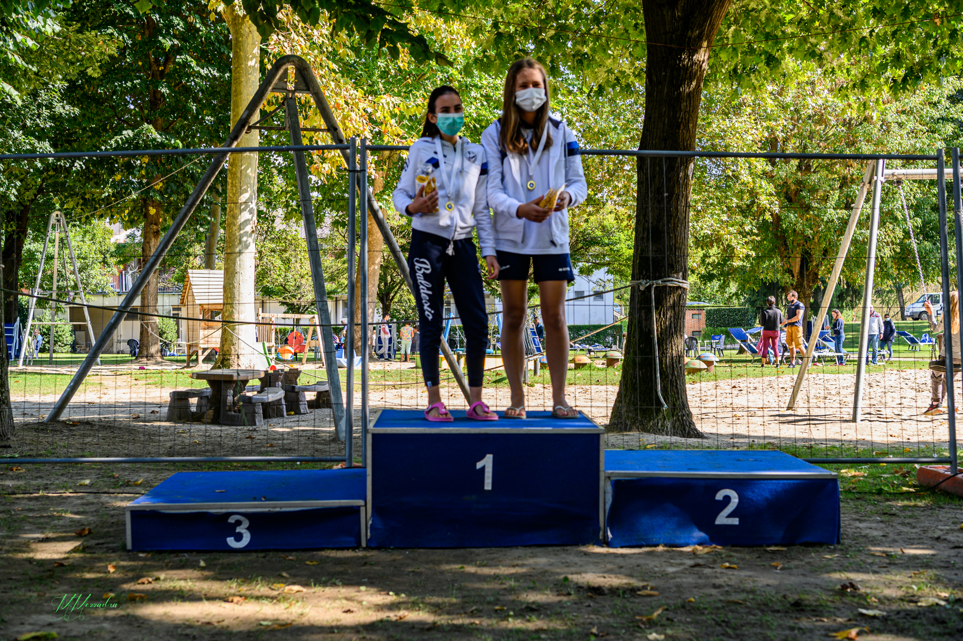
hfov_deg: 41.1
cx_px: 482
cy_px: 320
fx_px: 1283
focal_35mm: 48
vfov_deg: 28.0
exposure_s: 1/100
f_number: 5
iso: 50
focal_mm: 48
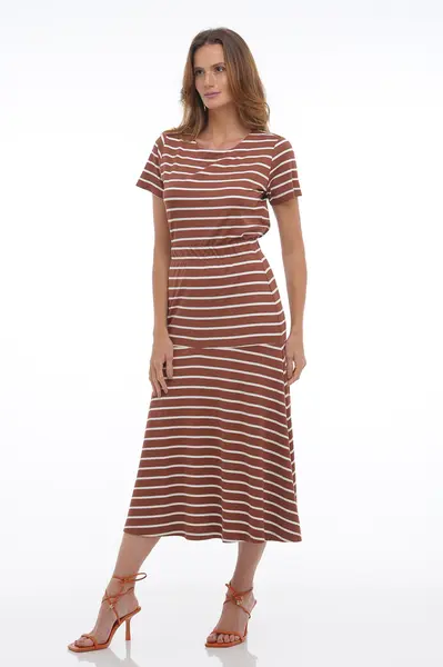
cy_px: 334
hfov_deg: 15.2
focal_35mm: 90
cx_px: 222
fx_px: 1664
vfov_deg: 22.6
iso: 200
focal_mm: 90
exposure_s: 1/160
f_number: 9
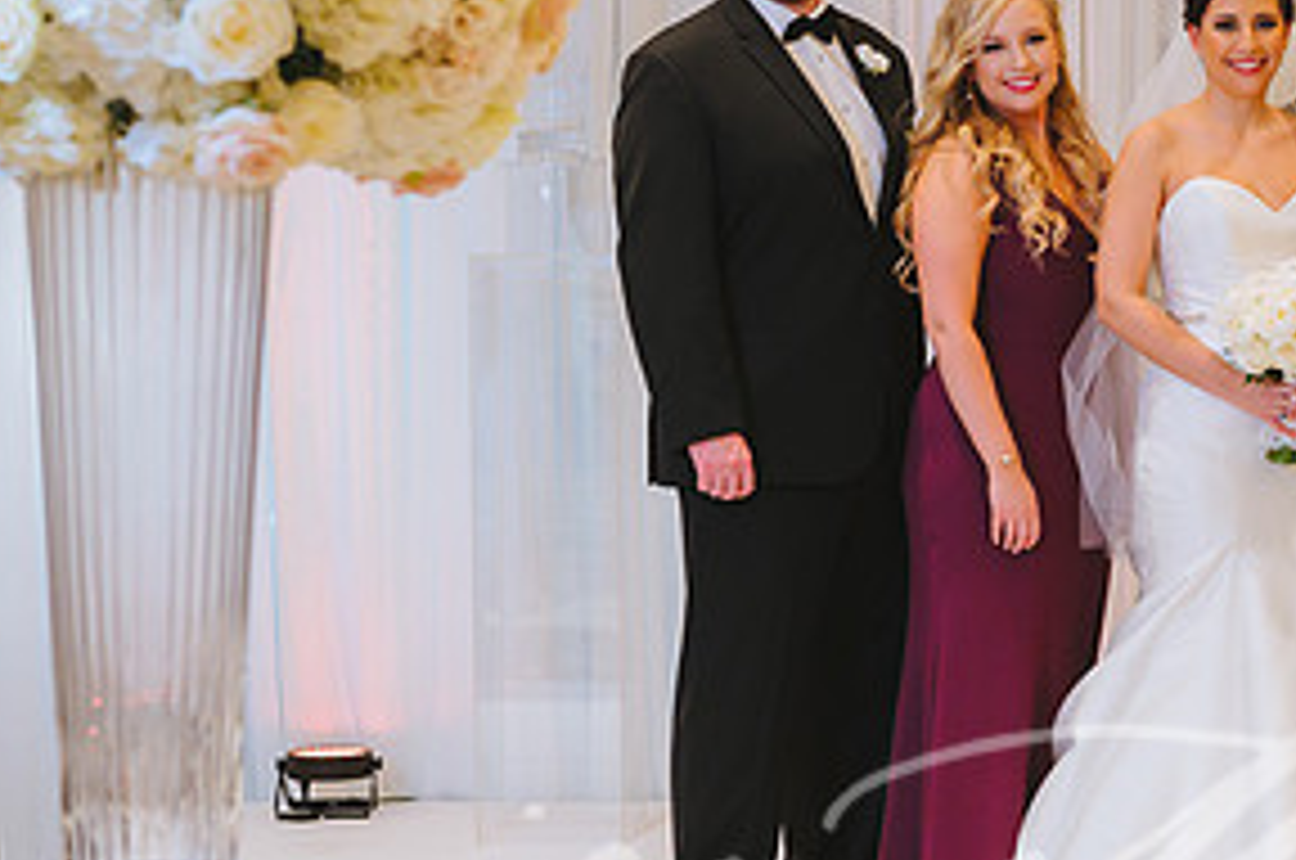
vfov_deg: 11.7
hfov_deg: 17.2
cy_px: 396
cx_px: 1269
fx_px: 4205
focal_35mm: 117
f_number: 4
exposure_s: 1/160
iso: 2000
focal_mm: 58
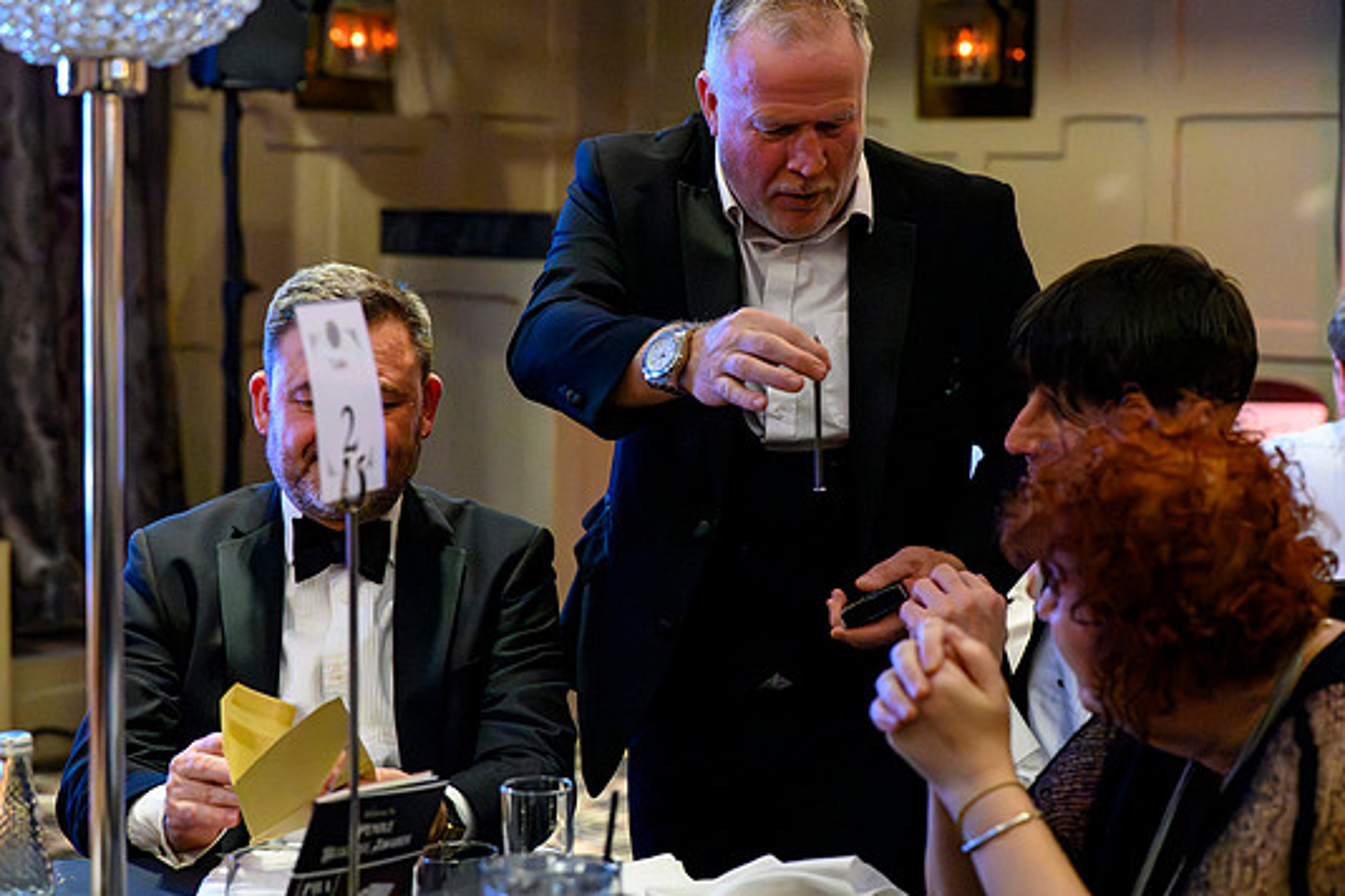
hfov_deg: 26.7
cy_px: 428
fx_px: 2839
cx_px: 688
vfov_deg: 17.9
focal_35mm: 76
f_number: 4
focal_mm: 70
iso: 51200
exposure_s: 1/400
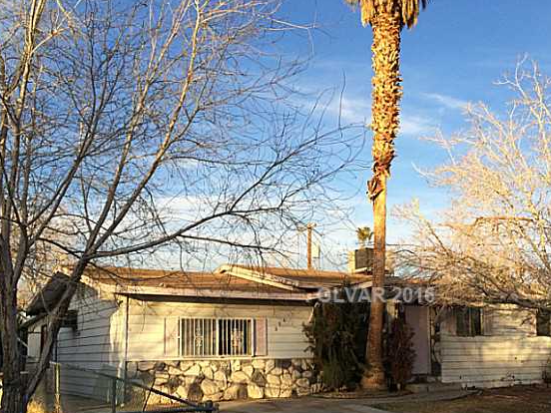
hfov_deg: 44.1
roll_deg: +1.5
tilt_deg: +2.4
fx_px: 669
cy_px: 295
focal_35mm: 42
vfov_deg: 33.8
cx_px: 371
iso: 32
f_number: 2.2
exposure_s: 1/672
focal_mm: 4.15
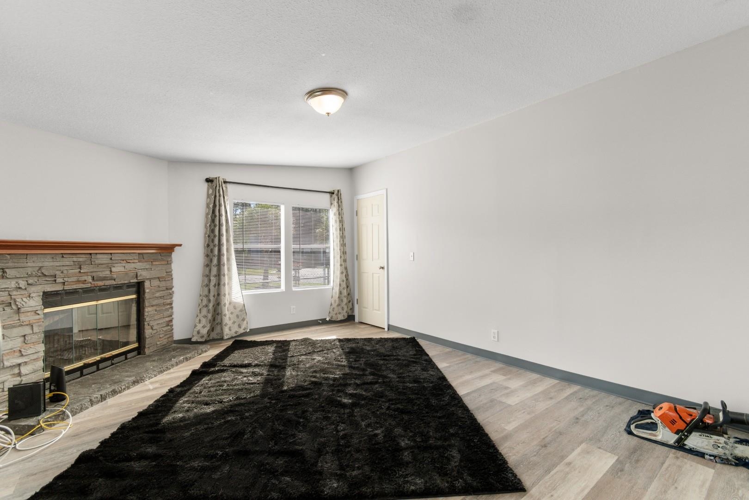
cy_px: 250
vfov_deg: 77.3
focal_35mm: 15
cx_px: 374
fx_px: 312
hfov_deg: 100.4
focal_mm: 10
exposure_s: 1/25
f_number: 4.5
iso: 100
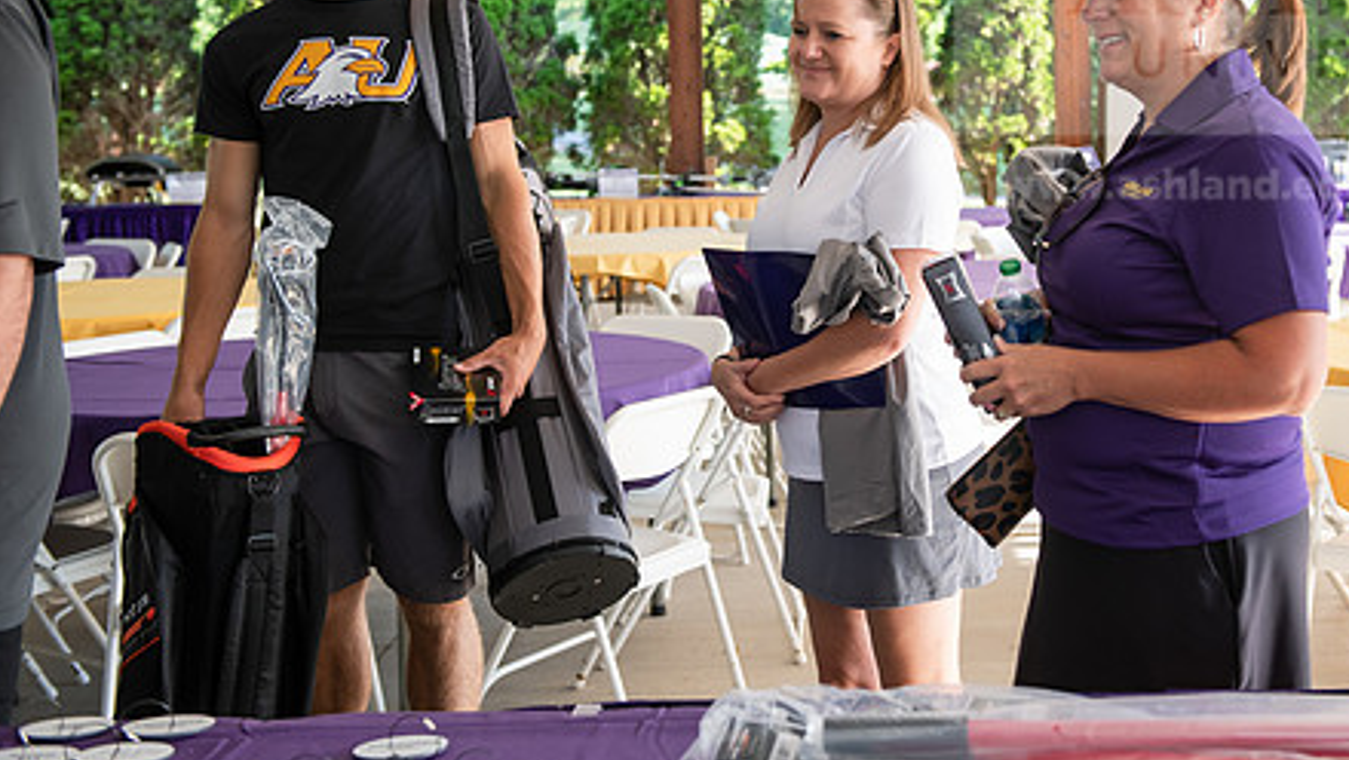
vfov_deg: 20.7
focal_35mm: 58
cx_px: 862
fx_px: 2076
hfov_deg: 35.8
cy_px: 250
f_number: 4
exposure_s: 1/200
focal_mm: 42
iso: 400
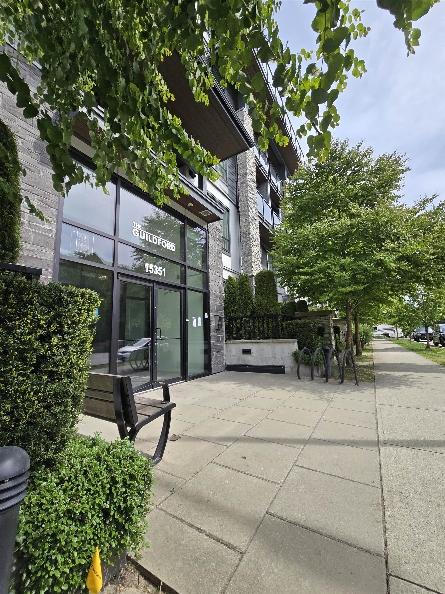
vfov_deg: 106.2
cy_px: 297
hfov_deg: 89.9
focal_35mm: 13
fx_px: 223
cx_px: 222
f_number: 2.2
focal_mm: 2.2
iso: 50
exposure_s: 1/1864
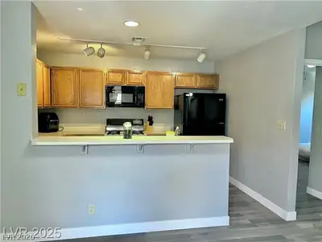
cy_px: 121
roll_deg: -0.6
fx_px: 242
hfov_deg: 67.3
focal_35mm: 26
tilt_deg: -4.3
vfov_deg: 53.1
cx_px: 161
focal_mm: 5.7
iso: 80
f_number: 1.5
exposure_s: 1/60
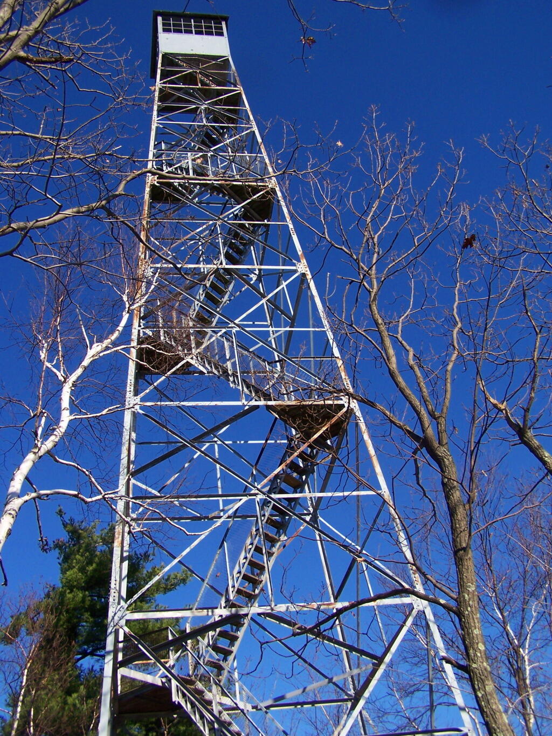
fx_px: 808
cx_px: 276
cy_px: 368
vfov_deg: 49.0
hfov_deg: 37.7
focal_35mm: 38
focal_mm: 6.3
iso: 80
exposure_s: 1/800
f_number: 4
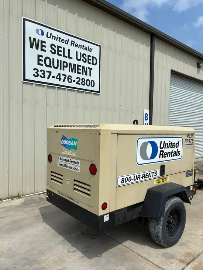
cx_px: 102
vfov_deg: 67.3
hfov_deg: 53.1
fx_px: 203
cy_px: 135
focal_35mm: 26
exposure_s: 1/8333
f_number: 1.6
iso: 50
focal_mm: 5.96
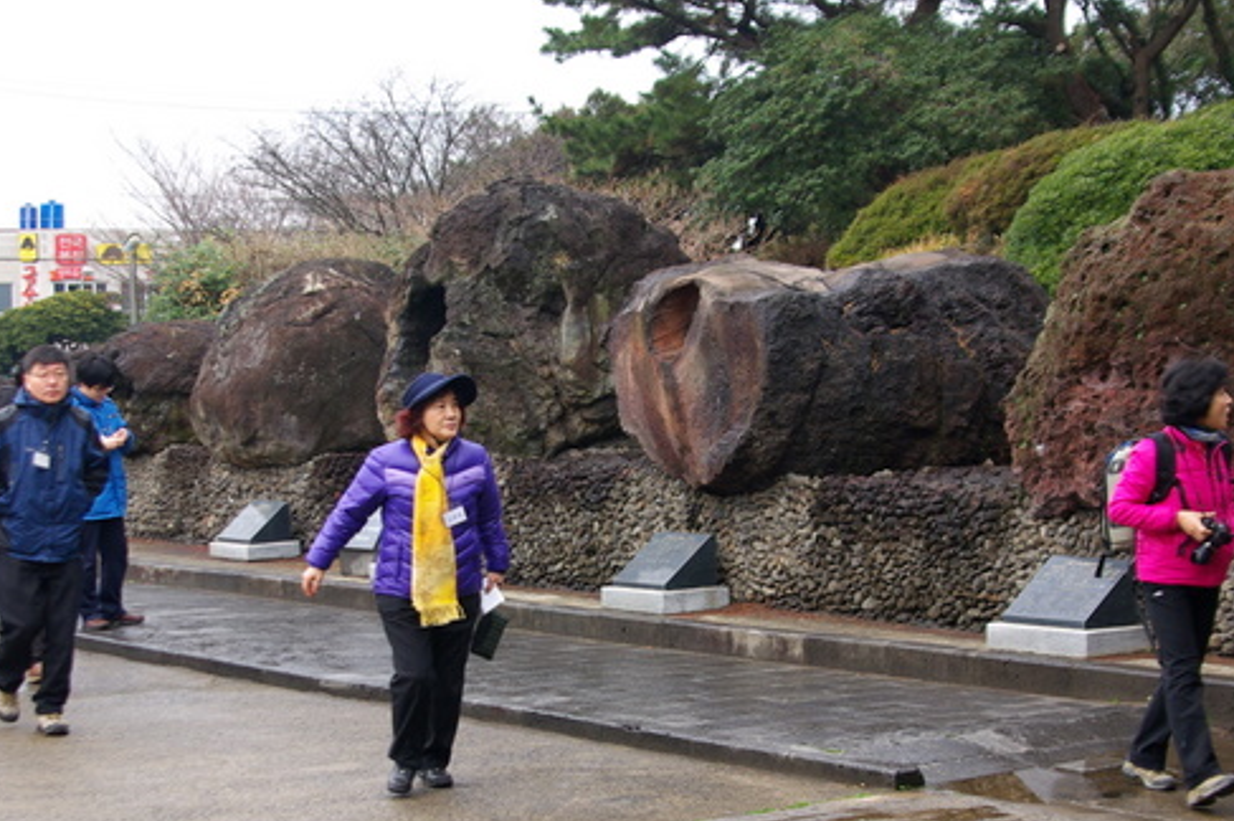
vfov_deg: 19.6
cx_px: 573
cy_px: 550
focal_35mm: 69
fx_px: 2363
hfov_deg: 29.3
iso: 200
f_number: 4
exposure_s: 1/125
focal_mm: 28
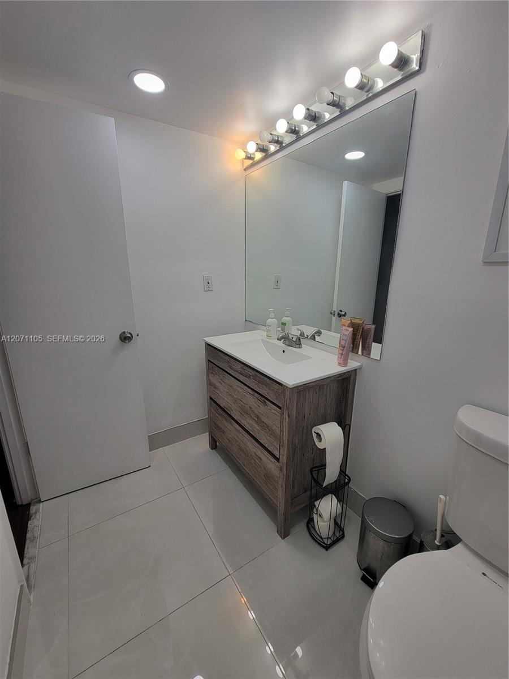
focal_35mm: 13
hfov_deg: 89.9
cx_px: 254
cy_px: 340
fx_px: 255
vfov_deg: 106.2
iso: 50
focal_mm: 2.2
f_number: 2.2
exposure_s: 1/176
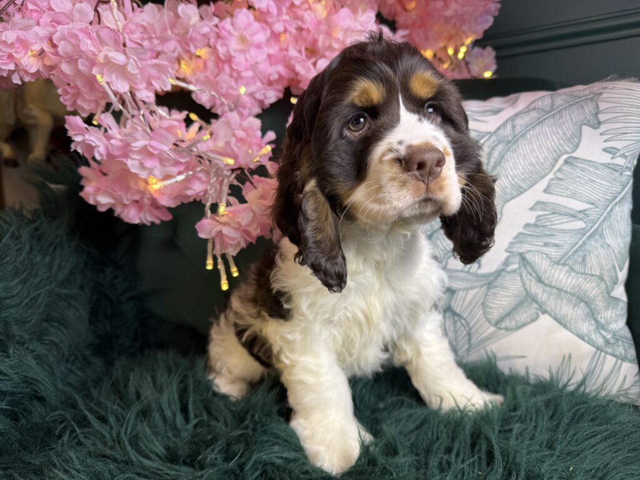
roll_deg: +2.3
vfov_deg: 56.8
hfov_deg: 71.6
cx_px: 320
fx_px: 444
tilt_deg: -8.5
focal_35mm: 24
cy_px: 240
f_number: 1.78
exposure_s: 1/120
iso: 50
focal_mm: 6.76
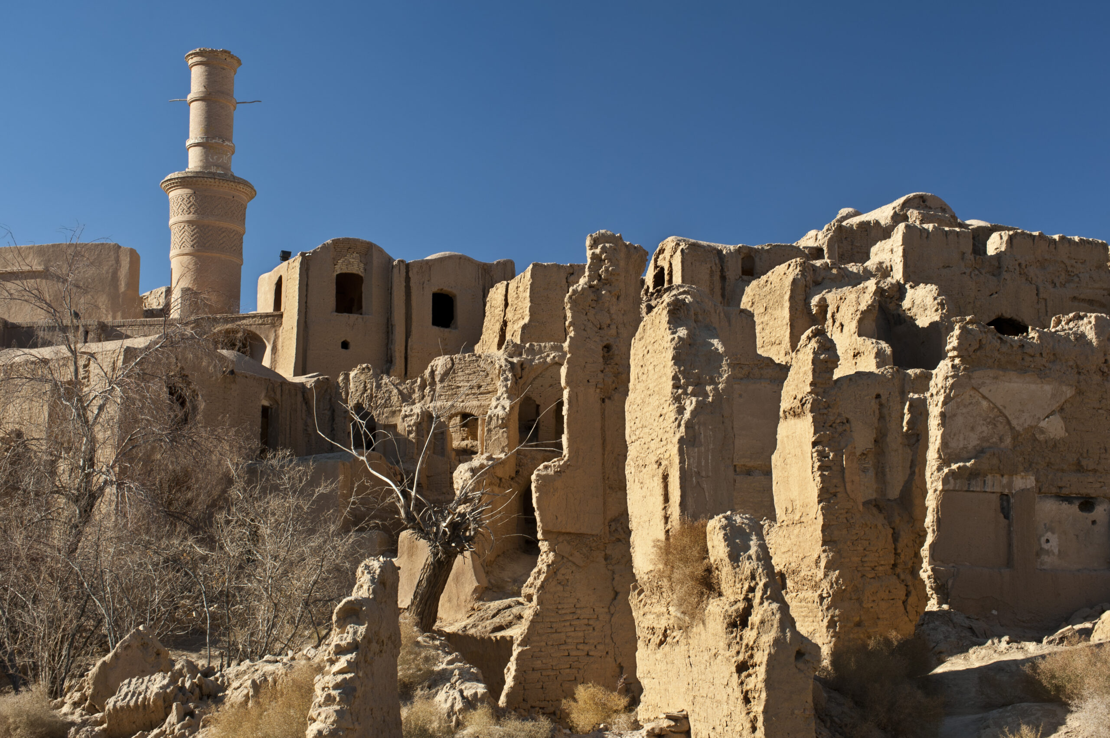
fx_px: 1541
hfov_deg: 39.6
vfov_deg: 27.0
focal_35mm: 50
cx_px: 555
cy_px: 369
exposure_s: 1/80
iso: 250
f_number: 11
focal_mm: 50
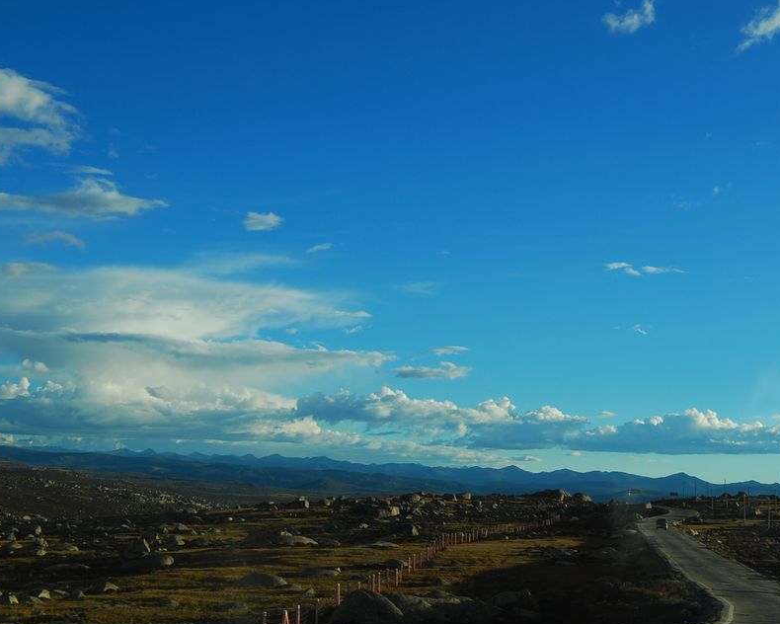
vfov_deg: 25.4
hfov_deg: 31.4
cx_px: 310
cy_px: 285
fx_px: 1385
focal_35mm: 60
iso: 100
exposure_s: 1/160
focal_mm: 28
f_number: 9
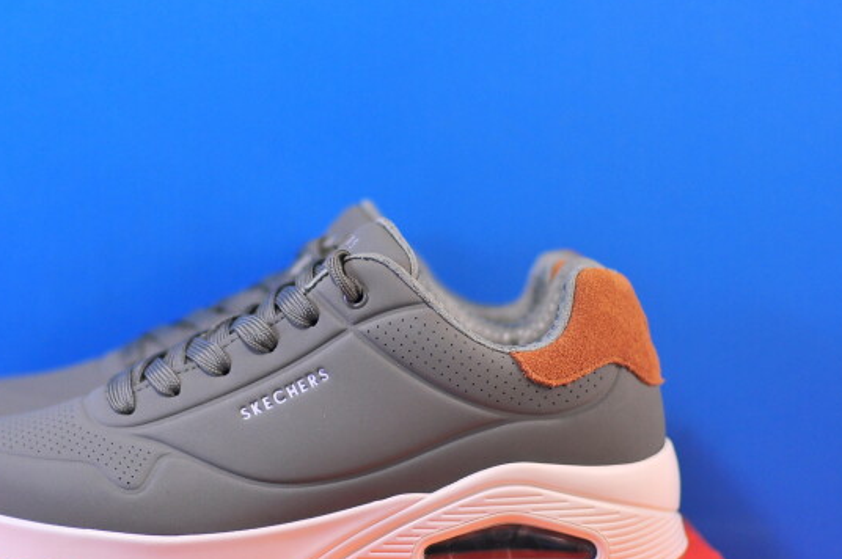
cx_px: 283
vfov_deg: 12.2
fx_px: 2616
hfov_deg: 18.2
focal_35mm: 112
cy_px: 269
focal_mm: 50
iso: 250
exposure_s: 1/320
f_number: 2
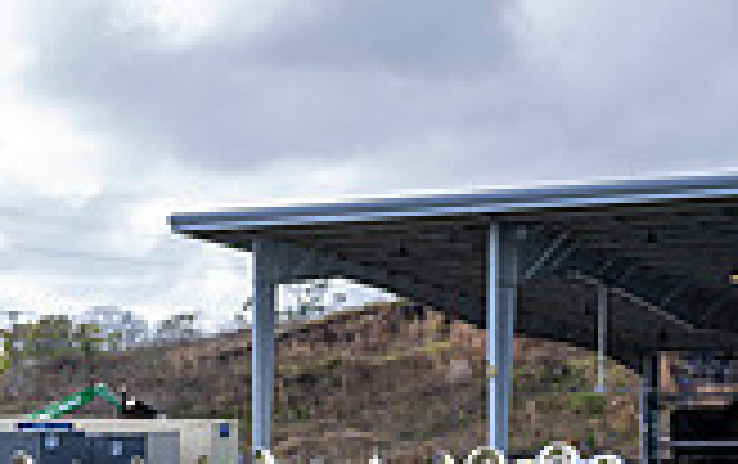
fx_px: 2679
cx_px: -112
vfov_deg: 9.6
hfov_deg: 15.2
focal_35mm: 133
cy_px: 728
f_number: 2.8
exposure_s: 1/1250
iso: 125
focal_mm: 37
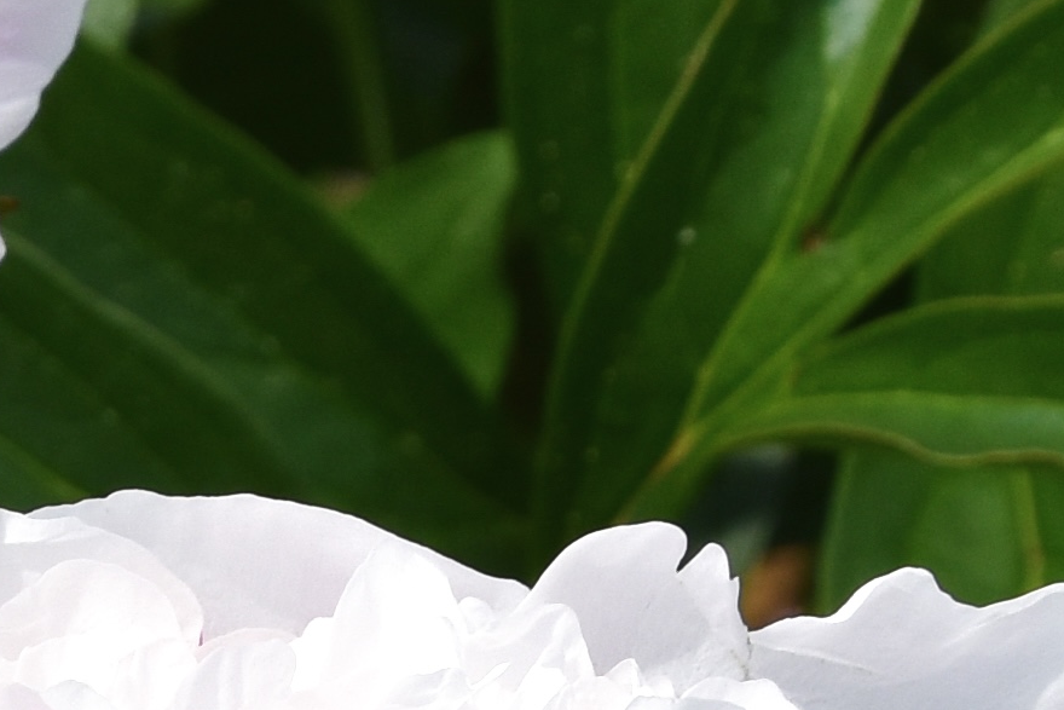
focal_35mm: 409
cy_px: 1594
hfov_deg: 5.0
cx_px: 322
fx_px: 12089
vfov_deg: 3.3
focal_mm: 40
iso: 220
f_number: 11
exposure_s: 1/500
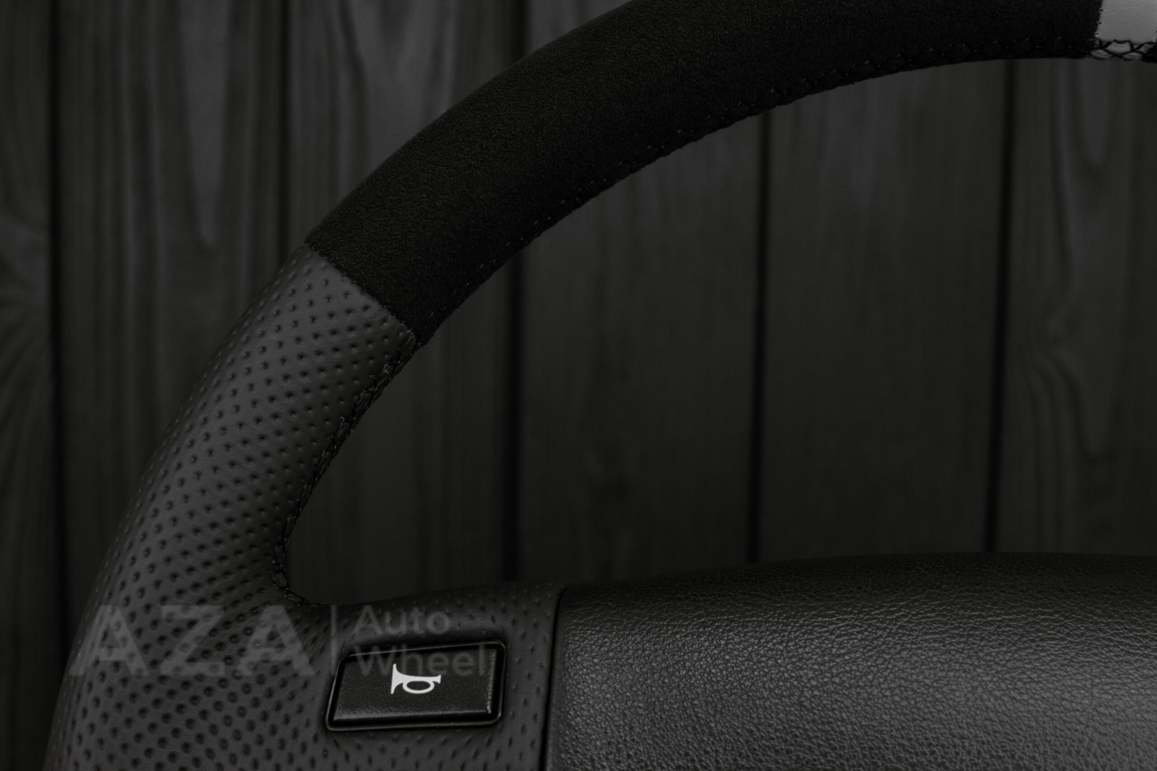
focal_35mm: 52
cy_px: 386
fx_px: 1687
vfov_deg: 25.8
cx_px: 578
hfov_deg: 37.8
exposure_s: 1/125
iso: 500
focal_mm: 35
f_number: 6.3
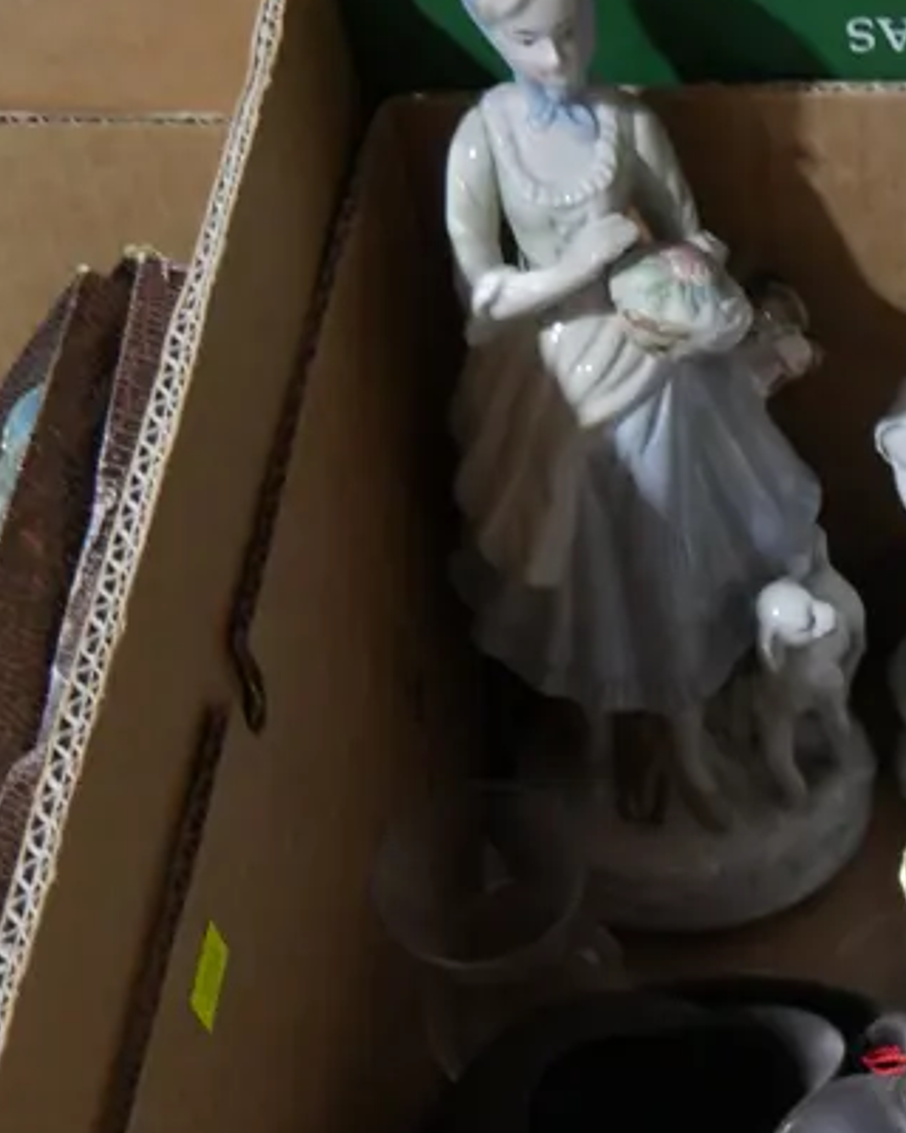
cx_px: 1035
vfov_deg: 20.3
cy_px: 1249
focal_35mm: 90
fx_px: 3017
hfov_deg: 16.5
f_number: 4
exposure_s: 1/60
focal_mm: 18
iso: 1250
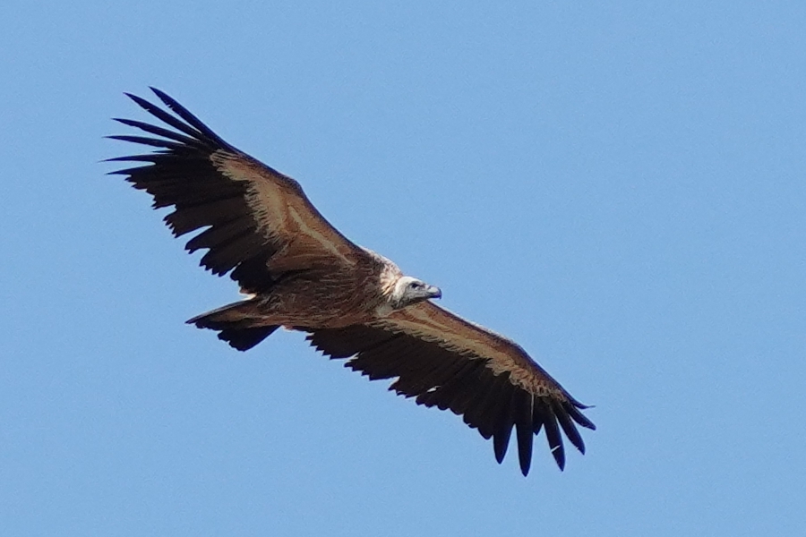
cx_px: 403
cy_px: 268
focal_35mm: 600
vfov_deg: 2.3
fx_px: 13432
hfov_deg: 3.4
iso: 500
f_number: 7.1
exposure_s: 1/1600
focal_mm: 600
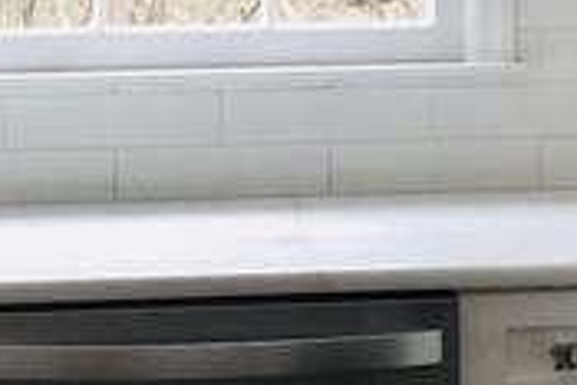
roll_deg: +1.1
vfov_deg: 7.8
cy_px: 122
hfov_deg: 11.6
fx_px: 2823
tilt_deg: -7.3
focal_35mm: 176
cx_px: 26
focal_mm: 4.15
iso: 25
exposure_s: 1/40
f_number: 2.2
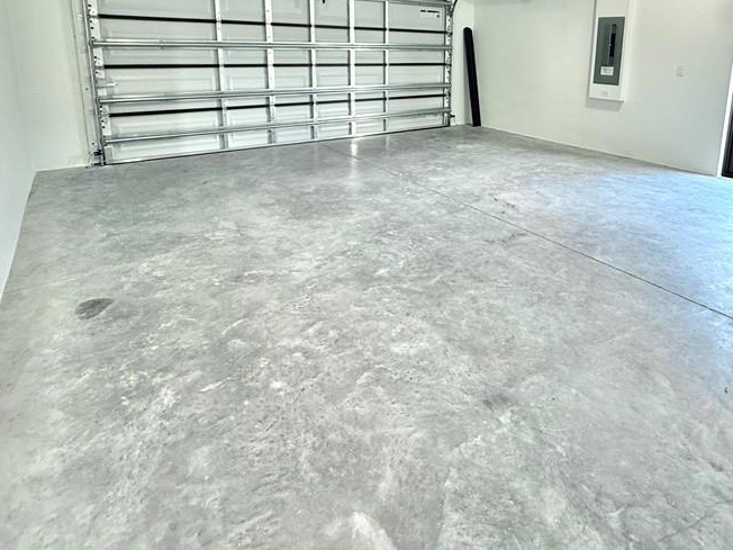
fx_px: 466
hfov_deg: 75.2
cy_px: 132
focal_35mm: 22
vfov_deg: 57.7
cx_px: 454
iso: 250
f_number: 2.2
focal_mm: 2.22
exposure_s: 1/60
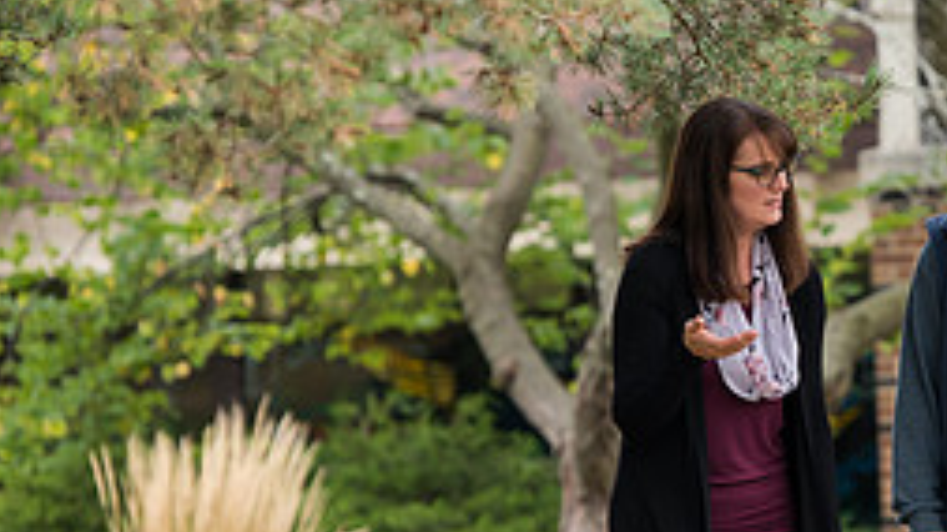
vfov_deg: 3.2
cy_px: 373
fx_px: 9663
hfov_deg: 5.6
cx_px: 925
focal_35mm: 385
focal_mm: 160
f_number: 4.5
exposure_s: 1/320
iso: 200
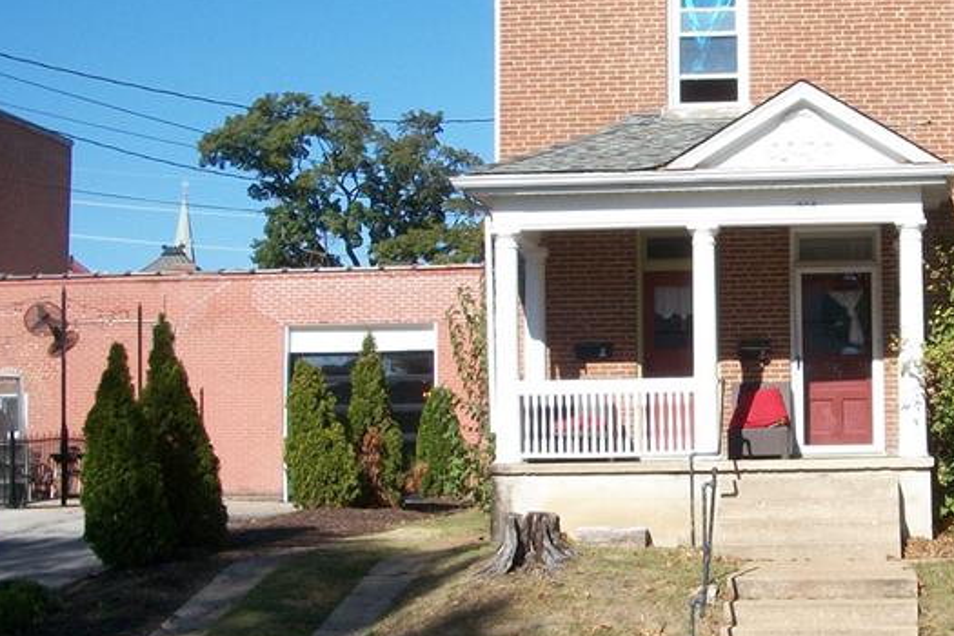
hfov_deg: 27.4
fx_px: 1881
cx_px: 858
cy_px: 396
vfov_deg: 19.2
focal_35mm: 71
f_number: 5.6
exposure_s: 1/320
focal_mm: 6.3
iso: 80
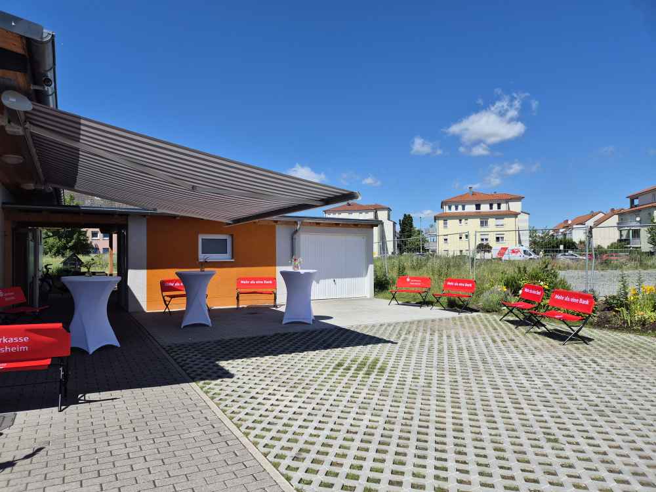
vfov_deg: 58.9
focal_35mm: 23
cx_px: 328
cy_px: 246
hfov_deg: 73.9
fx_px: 436
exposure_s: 1/2312
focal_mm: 5.4
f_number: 1.8
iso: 25
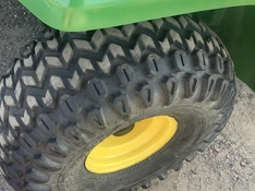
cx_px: 107
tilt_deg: -57.9
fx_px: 390
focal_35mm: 53
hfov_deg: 36.1
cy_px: 84
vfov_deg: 27.5
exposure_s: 1/120
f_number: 2.4
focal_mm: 3.3
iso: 25
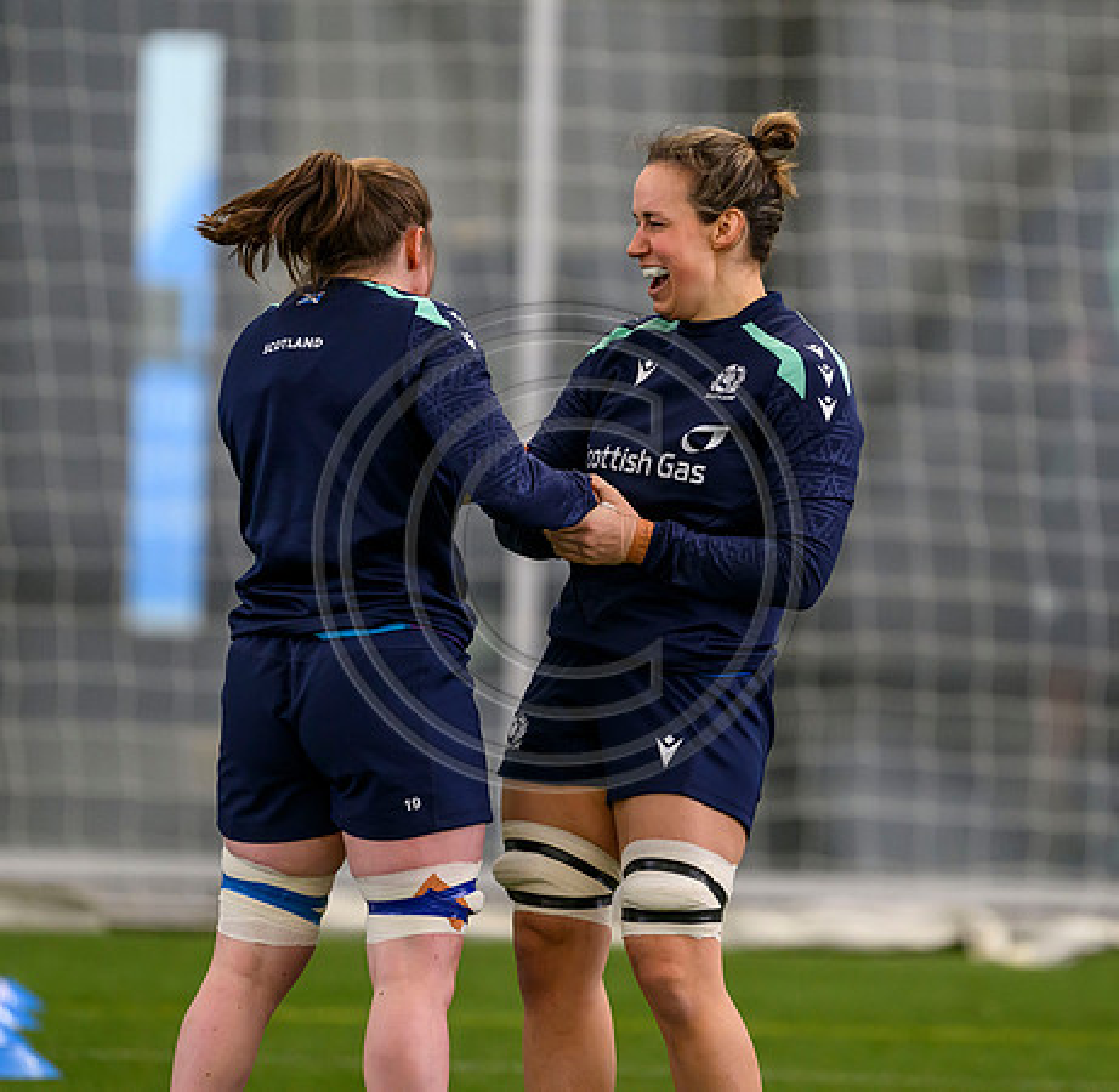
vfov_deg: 3.1
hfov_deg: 3.2
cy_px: 492
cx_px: 643
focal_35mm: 553
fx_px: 20001
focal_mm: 400
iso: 3200
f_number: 2.8
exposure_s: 1/1600
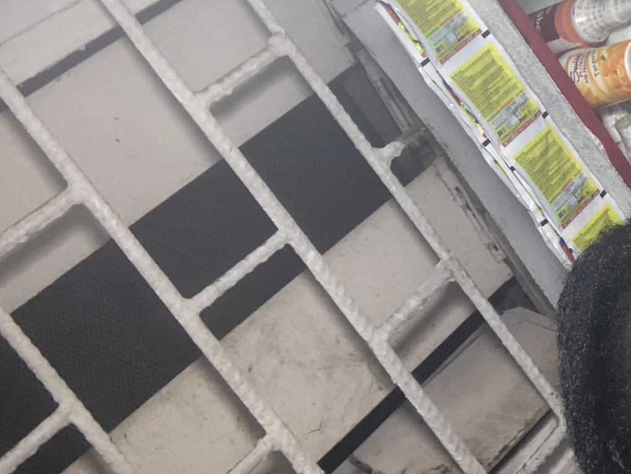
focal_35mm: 63
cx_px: 601
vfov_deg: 22.7
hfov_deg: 29.1
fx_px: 1149
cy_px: 49
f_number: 2.2
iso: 50
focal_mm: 2.87
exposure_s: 1/30
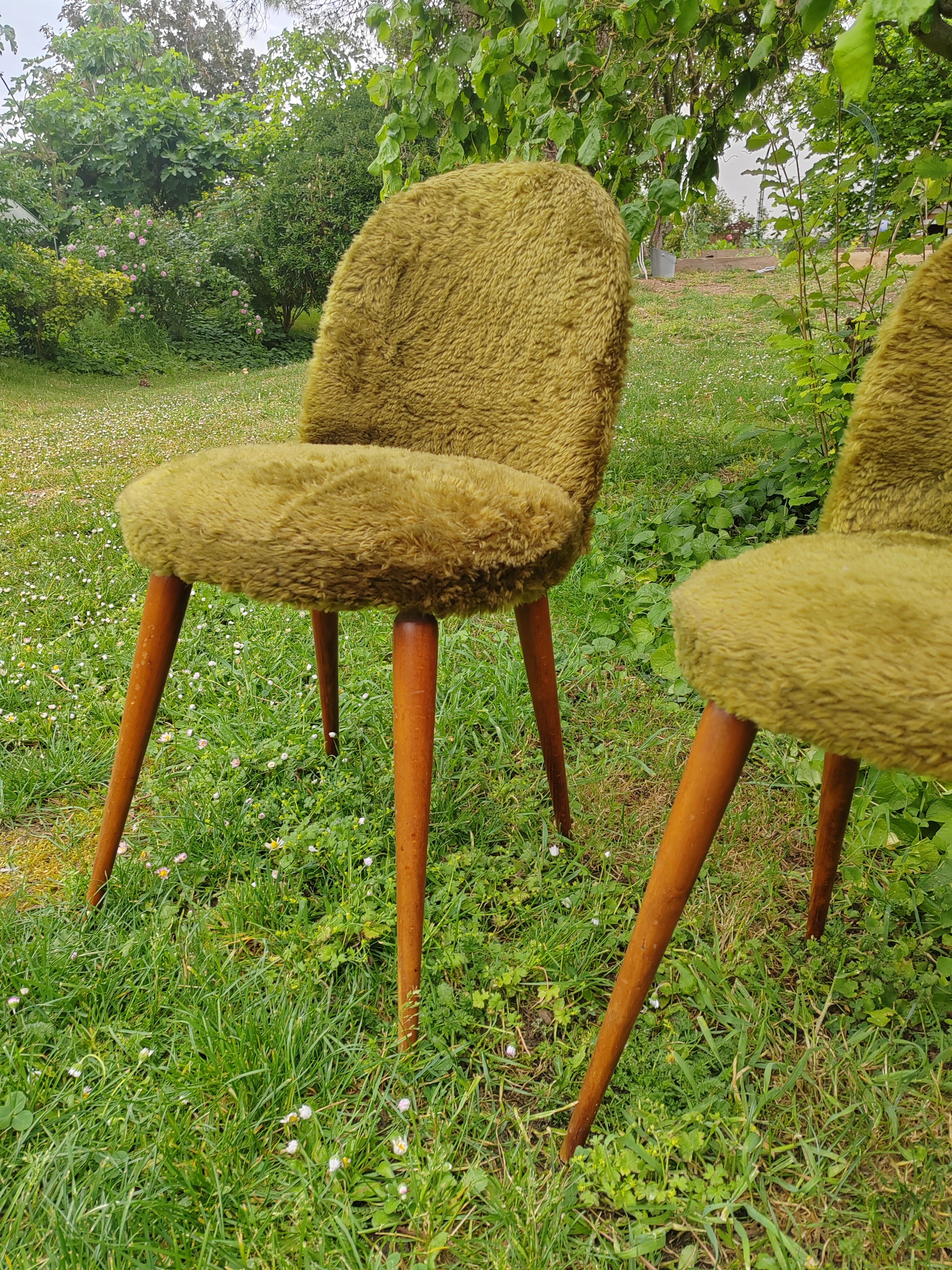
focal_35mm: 27
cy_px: 635
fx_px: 990
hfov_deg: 51.4
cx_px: 476
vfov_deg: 65.3
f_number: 1.9
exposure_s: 1/130
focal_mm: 5.52
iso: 100
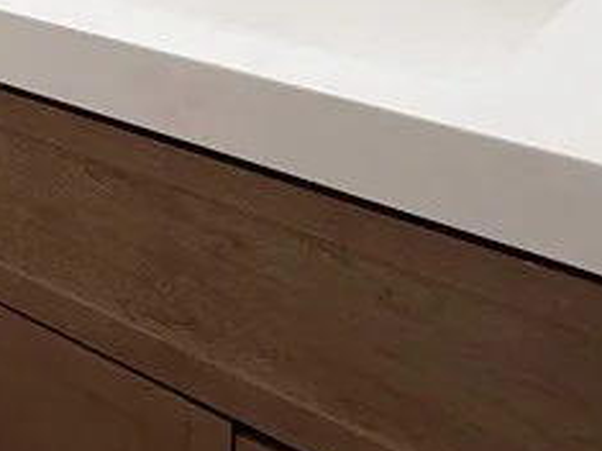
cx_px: -318
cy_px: -295
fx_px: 1060
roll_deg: -0.2
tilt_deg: -1.4
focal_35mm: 61
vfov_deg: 19.6
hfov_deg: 24.3
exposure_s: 1/120
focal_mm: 2.22
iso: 160
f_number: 2.2
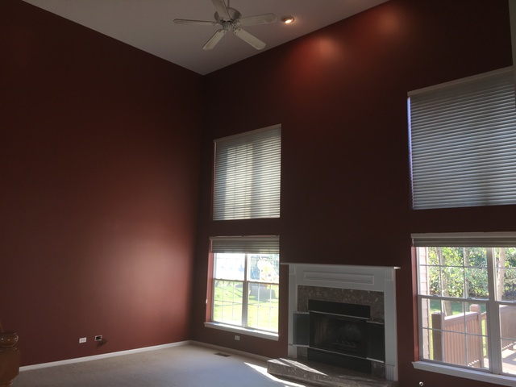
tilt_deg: +9.4
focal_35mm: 29
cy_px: 194
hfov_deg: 61.7
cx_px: 258
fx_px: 432
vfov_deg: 48.2
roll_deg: -1.6
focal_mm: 4.15
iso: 25
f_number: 2.2
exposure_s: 1/68
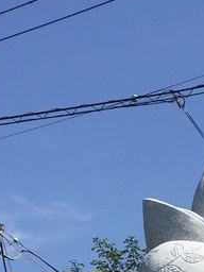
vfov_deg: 13.1
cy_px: 493
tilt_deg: +6.1
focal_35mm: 136
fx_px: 1069
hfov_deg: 10.4
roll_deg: +1.2
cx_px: 332
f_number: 2.2
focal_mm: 4.15
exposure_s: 1/2639
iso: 32
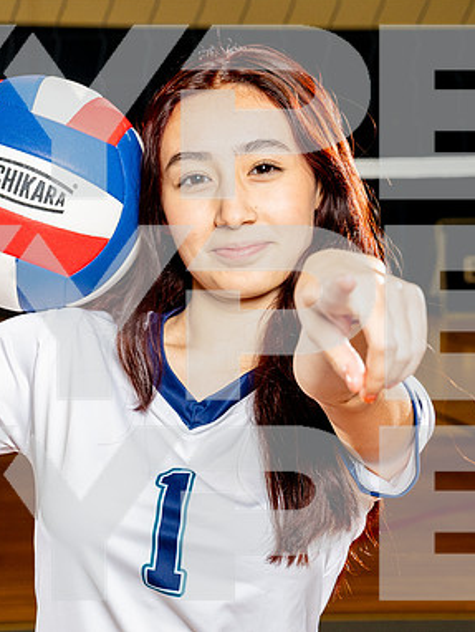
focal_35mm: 105
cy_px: 313
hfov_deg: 14.1
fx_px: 1919
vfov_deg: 18.7
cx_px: 151
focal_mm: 70
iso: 1250
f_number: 8
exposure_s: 1/250
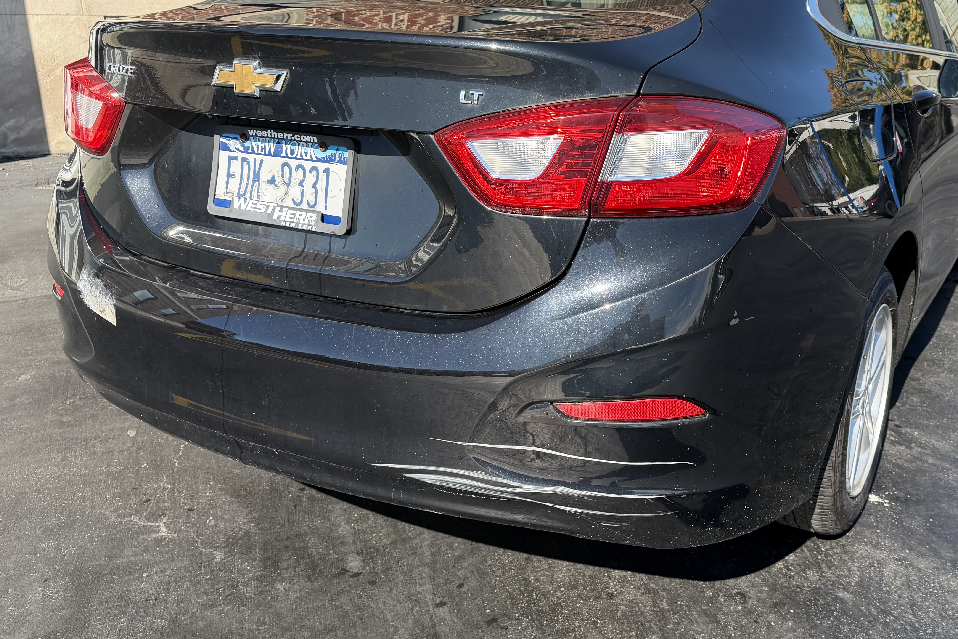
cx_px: 607
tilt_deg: -17.4
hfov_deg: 55.1
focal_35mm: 34
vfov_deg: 38.9
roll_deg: -0.4
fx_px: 905
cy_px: 303
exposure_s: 1/1901
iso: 100
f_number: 1.78
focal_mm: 6.76
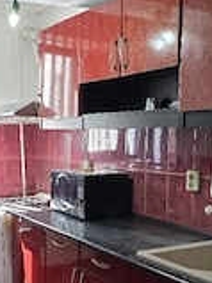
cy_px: 198
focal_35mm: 58
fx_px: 474
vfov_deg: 32.9
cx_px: 57
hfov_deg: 25.0
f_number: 1.7
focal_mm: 6.3
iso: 640
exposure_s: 1/101
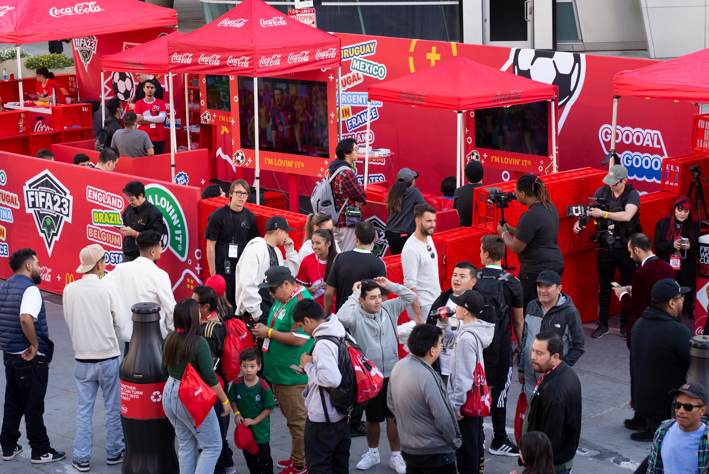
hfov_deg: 22.6
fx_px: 1773
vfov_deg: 15.2
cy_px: 240
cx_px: 349
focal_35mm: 90
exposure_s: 1/125
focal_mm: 85
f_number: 5.6
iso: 400
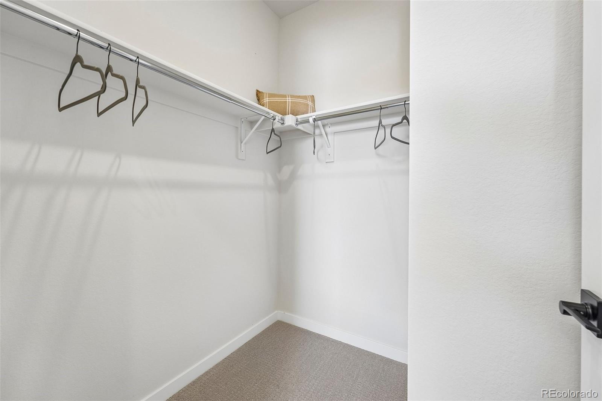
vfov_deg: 81.2
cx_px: 301
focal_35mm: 14
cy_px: 200
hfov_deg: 104.3
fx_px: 234
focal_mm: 14
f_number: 8
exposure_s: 1/25
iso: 400
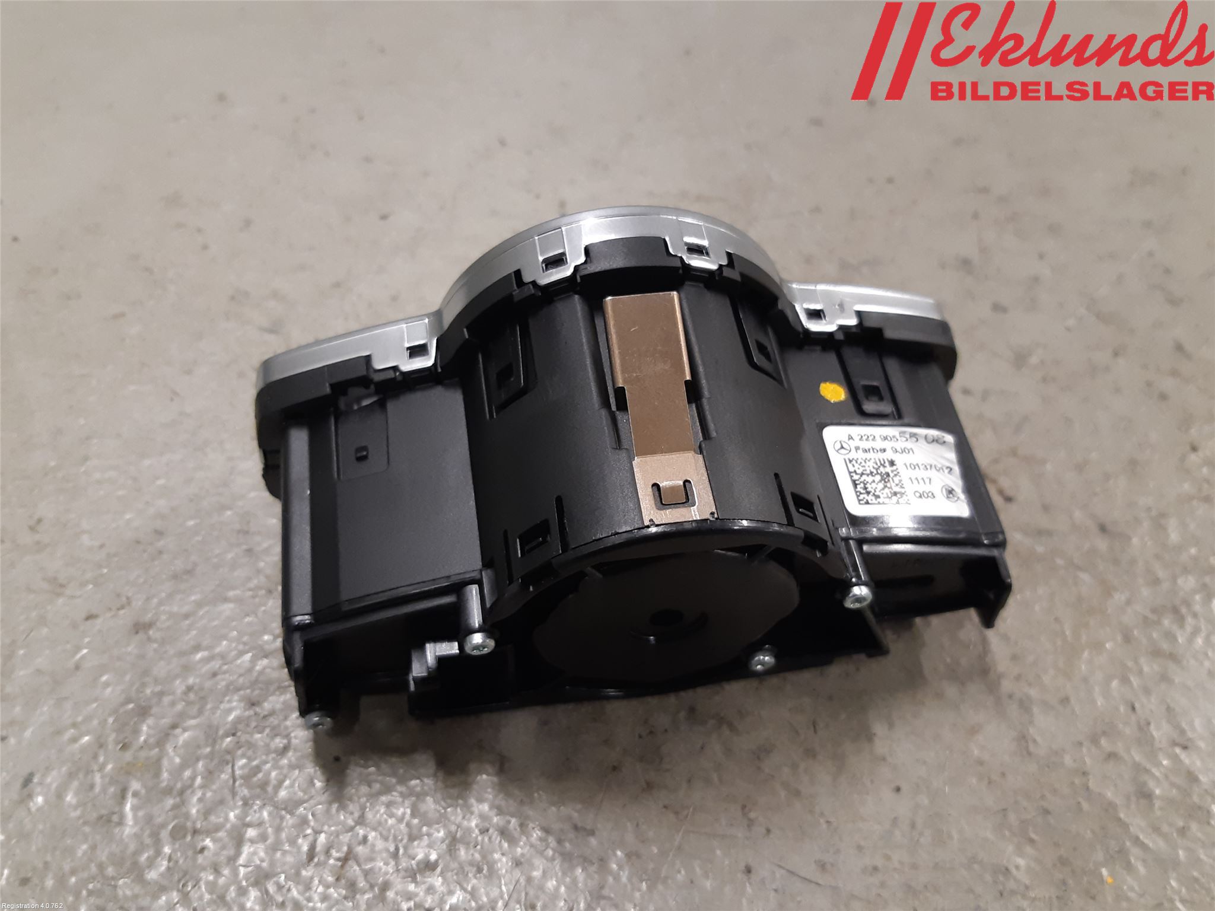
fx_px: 913
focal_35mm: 26
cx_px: 608
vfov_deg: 53.1
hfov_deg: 67.3
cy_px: 456
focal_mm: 3.93
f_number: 1.7
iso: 160
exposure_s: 1/50
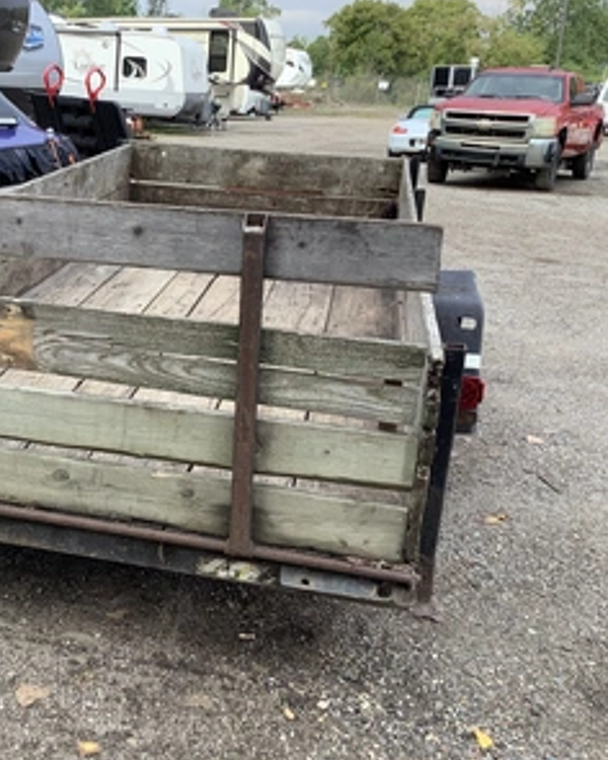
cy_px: 381
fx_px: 922
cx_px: 137
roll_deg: -1.7
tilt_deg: -18.2
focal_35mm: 41
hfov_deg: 35.5
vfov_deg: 44.8
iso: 64
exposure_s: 1/120
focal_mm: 3.3
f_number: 2.4
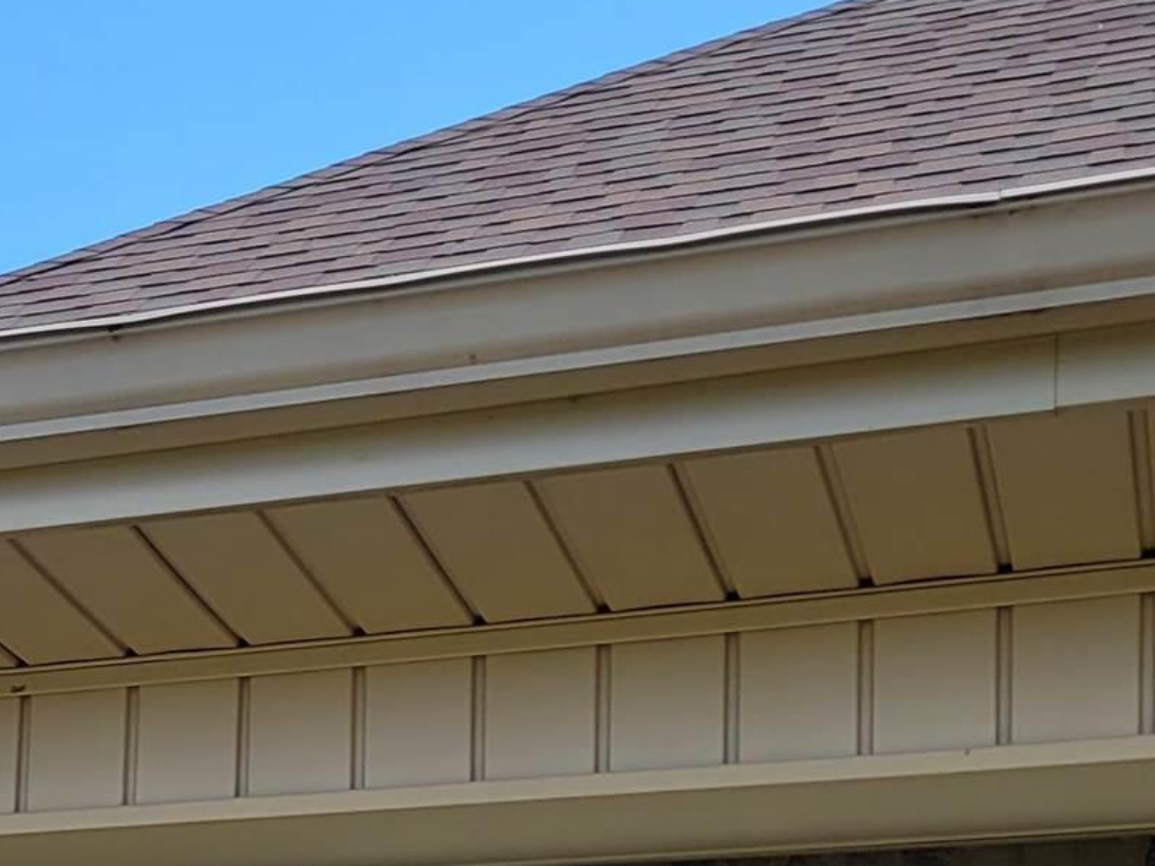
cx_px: -438
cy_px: 1349
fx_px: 3336
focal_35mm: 100
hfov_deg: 18.0
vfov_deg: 13.8
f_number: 1.8
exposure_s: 1/989
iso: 40
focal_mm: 5.4
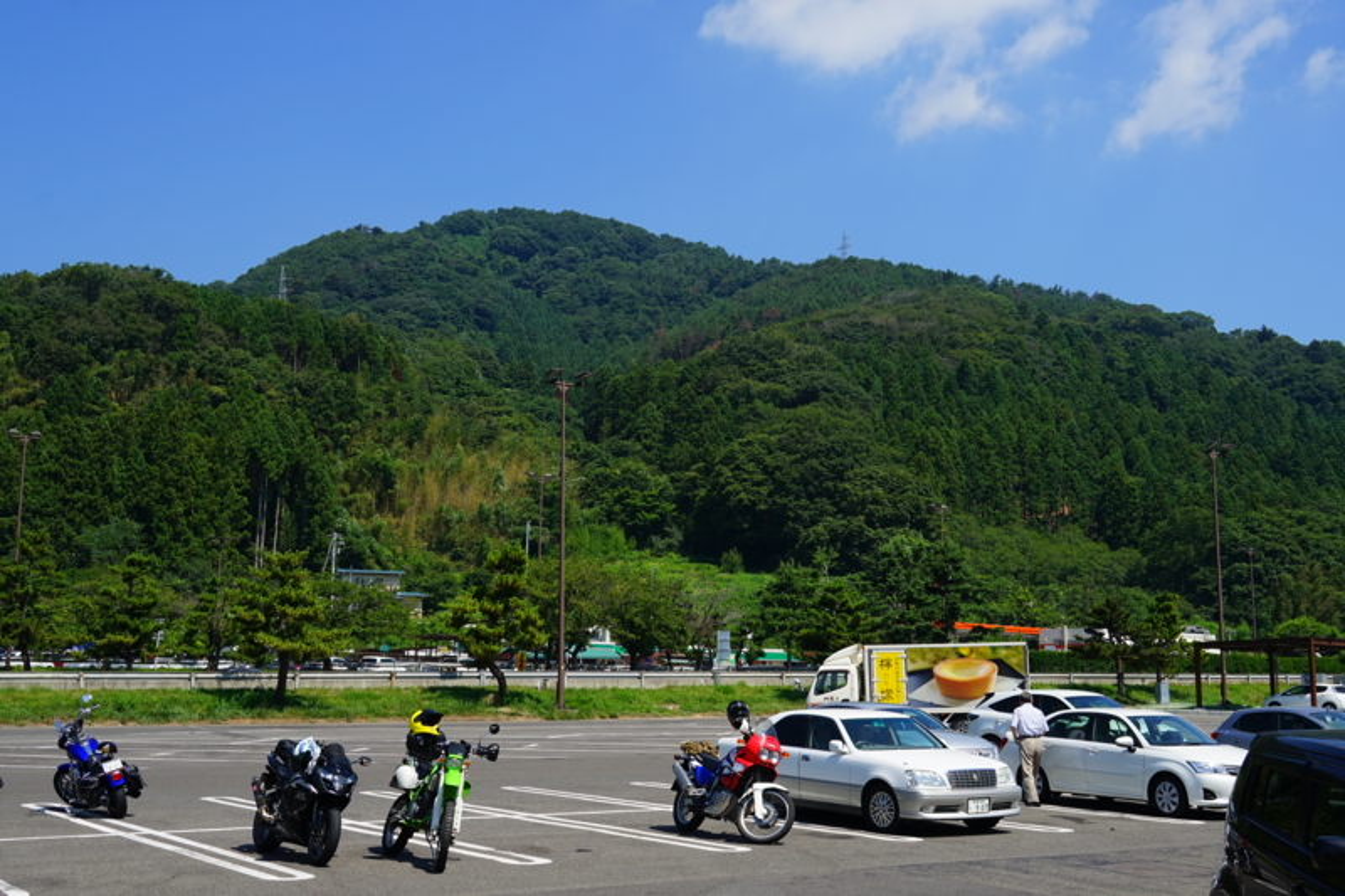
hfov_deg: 46.4
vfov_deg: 31.9
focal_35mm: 42
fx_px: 1569
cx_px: 672
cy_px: 448
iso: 100
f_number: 11
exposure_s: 1/160
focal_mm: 28
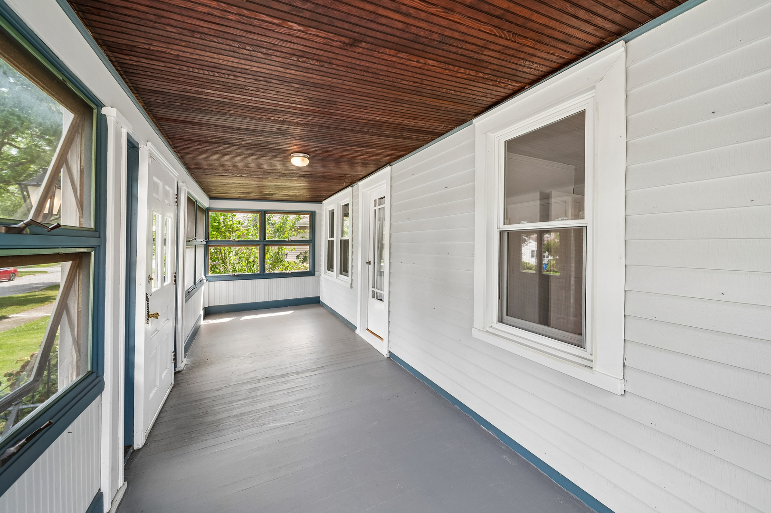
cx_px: 386
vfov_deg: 85.4
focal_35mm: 13
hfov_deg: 108.4
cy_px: 256
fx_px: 278
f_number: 8
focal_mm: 13
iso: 400
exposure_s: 1/25
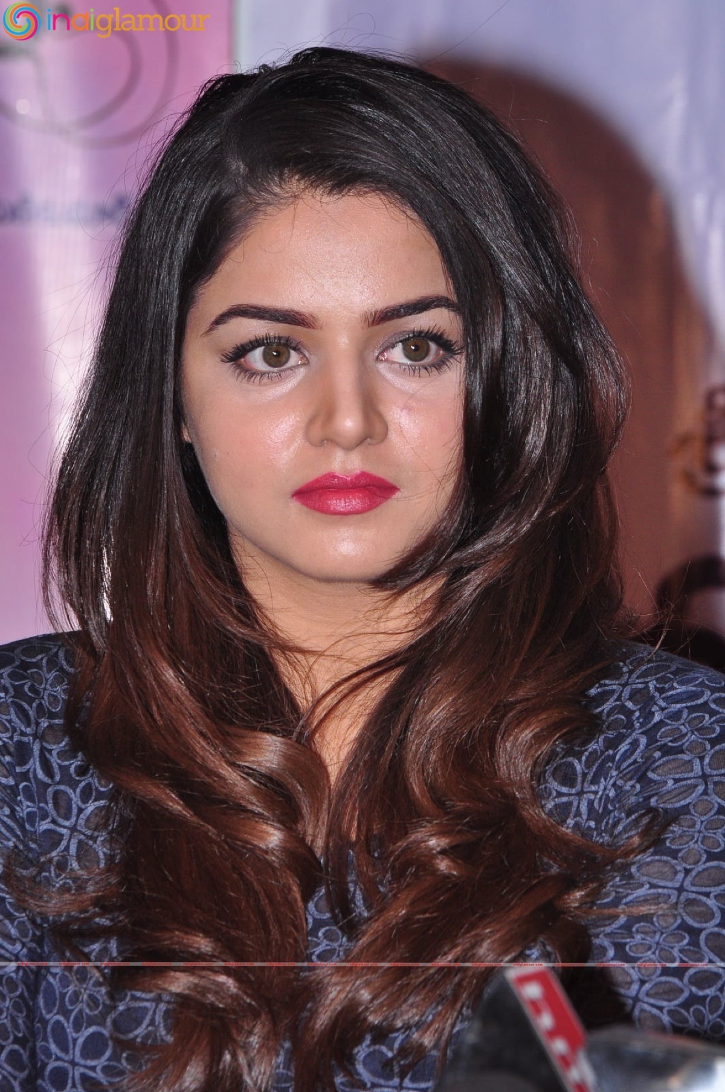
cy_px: 546
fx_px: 9544
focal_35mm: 315
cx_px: 362
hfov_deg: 4.4
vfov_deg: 6.6
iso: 500
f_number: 10
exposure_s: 1/125
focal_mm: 210
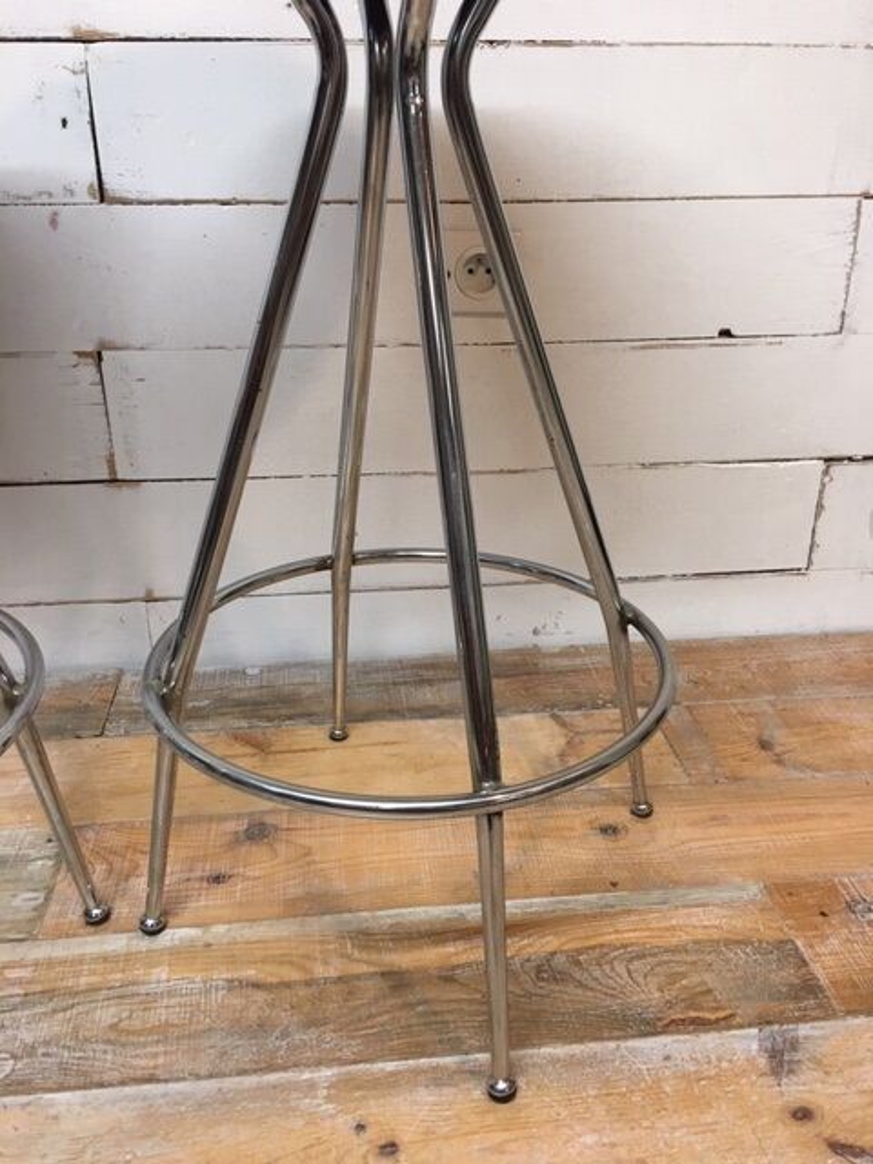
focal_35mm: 29
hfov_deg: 48.2
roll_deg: -1.8
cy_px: 582
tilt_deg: -23.8
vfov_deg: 61.7
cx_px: 436
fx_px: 975
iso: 40
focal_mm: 4.15
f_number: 2.2
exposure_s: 1/17
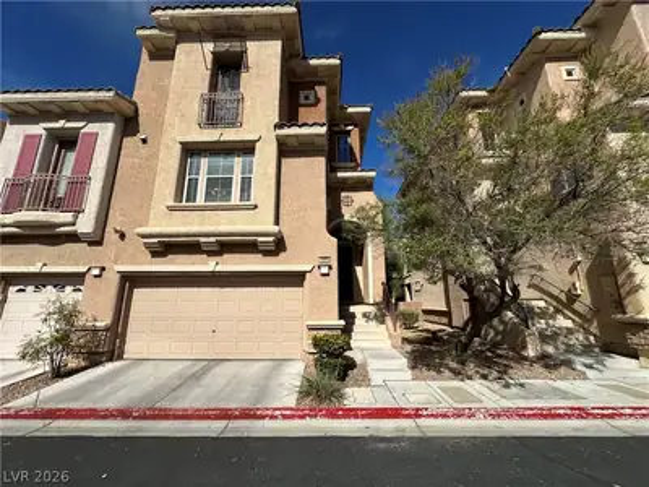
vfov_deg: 85.7
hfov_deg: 102.1
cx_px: 324
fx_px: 262
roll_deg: +0.0
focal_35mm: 14
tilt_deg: +13.9
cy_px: 244
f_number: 2.2
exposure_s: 1/3040
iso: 50
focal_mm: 2.22
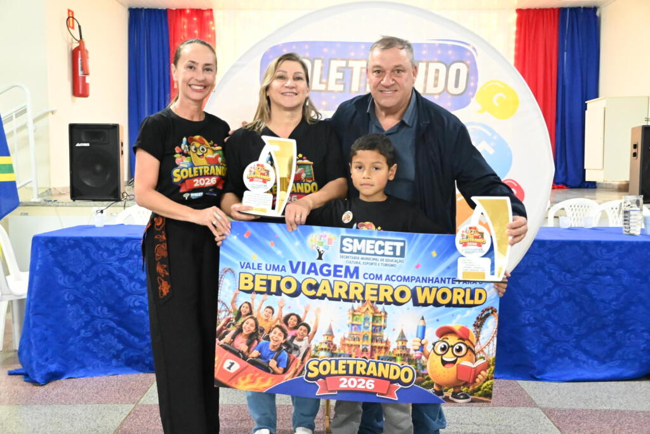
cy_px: 217
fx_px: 722
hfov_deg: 48.5
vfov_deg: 33.4
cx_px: 325
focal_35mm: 40
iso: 9000
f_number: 4
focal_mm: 27
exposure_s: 1/60
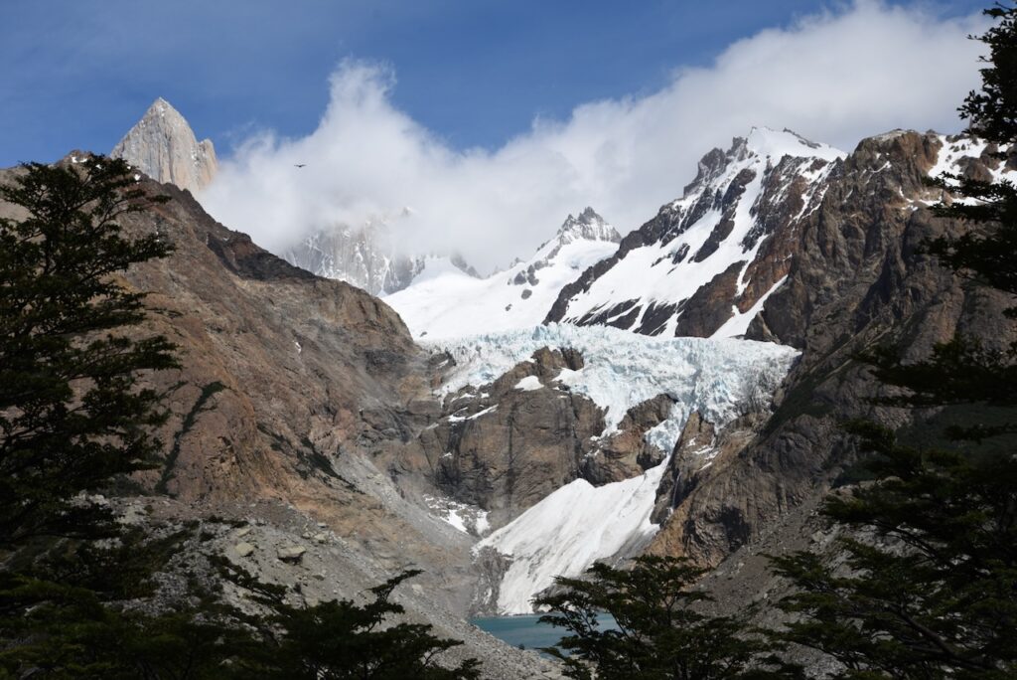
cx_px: 508
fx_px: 1300
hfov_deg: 42.7
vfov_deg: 29.3
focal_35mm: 46
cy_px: 340
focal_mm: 46
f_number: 7.1
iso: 200
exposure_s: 1/1250
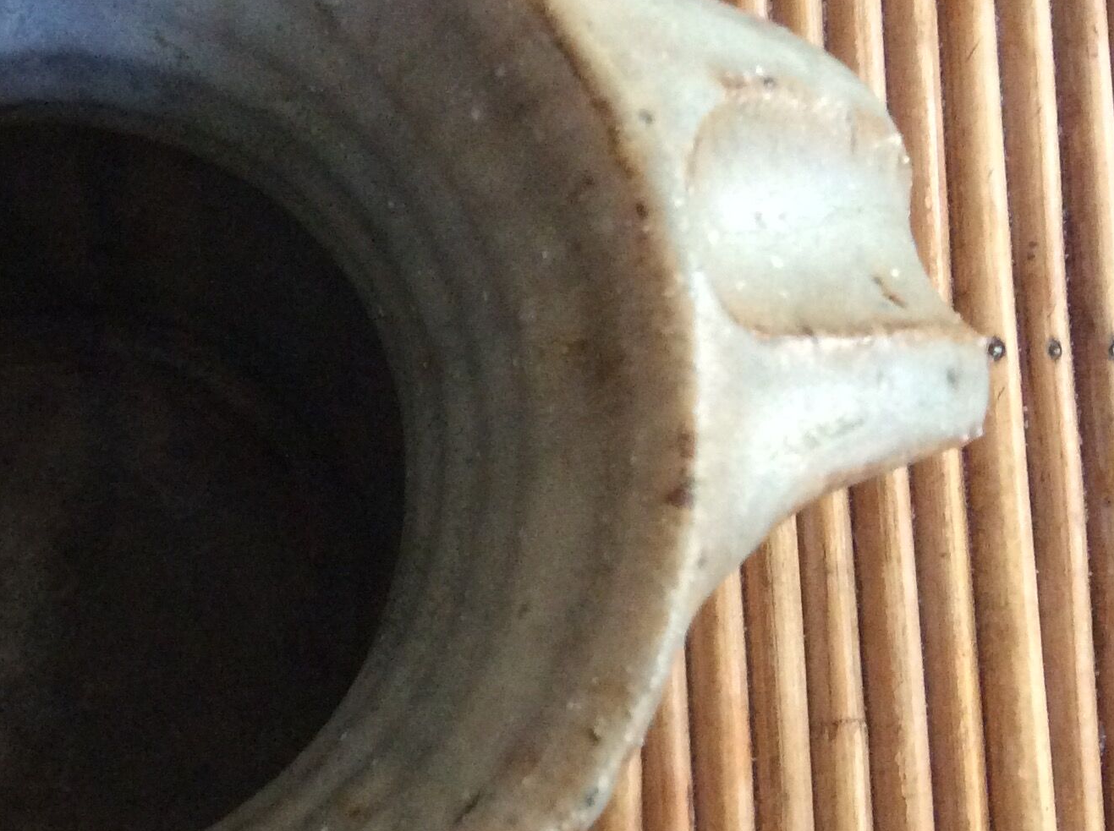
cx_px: 161
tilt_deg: -83.1
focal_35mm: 63
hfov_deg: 29.8
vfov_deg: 23.2
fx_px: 2024
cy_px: 475
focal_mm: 3.3
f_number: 2.4
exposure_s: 1/17
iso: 250
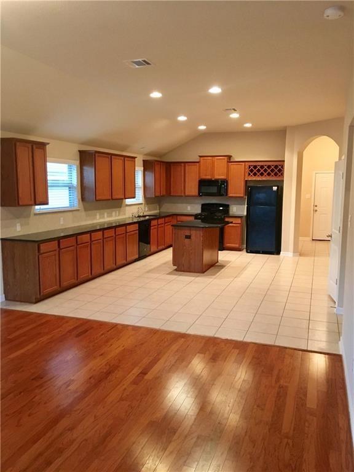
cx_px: 177
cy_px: 236
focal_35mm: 29
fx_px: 395
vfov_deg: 61.7
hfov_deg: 48.2
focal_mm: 4.15
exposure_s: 1/17
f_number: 2.2
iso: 200
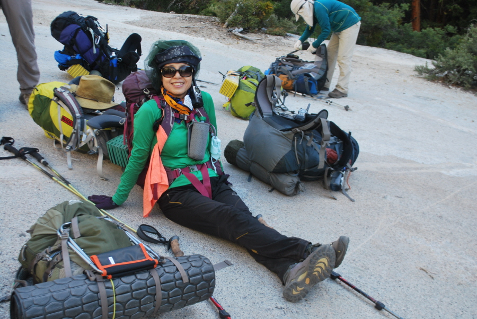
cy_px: 160
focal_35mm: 39
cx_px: 238
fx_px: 517
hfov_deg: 49.5
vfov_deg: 34.3
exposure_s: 1/100
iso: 200
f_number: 5
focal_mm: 26
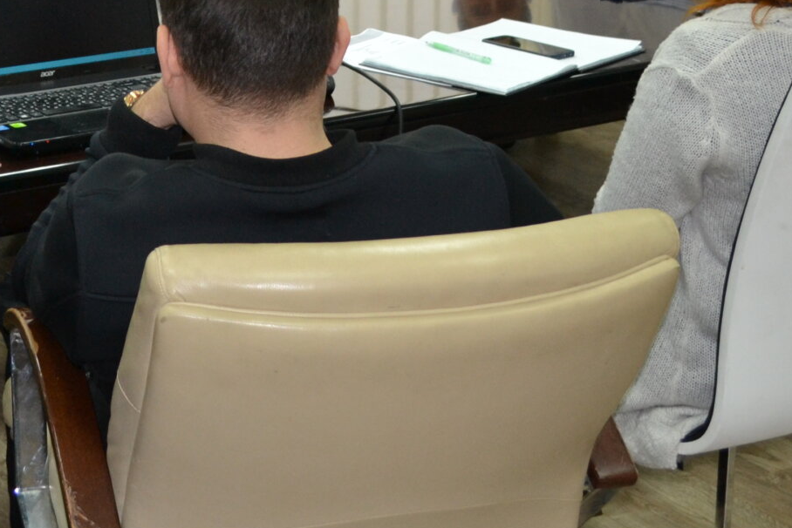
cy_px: -68
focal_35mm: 93
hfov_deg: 21.6
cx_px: 127
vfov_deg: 14.3
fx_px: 2047
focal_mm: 22
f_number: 4
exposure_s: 1/60
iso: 640
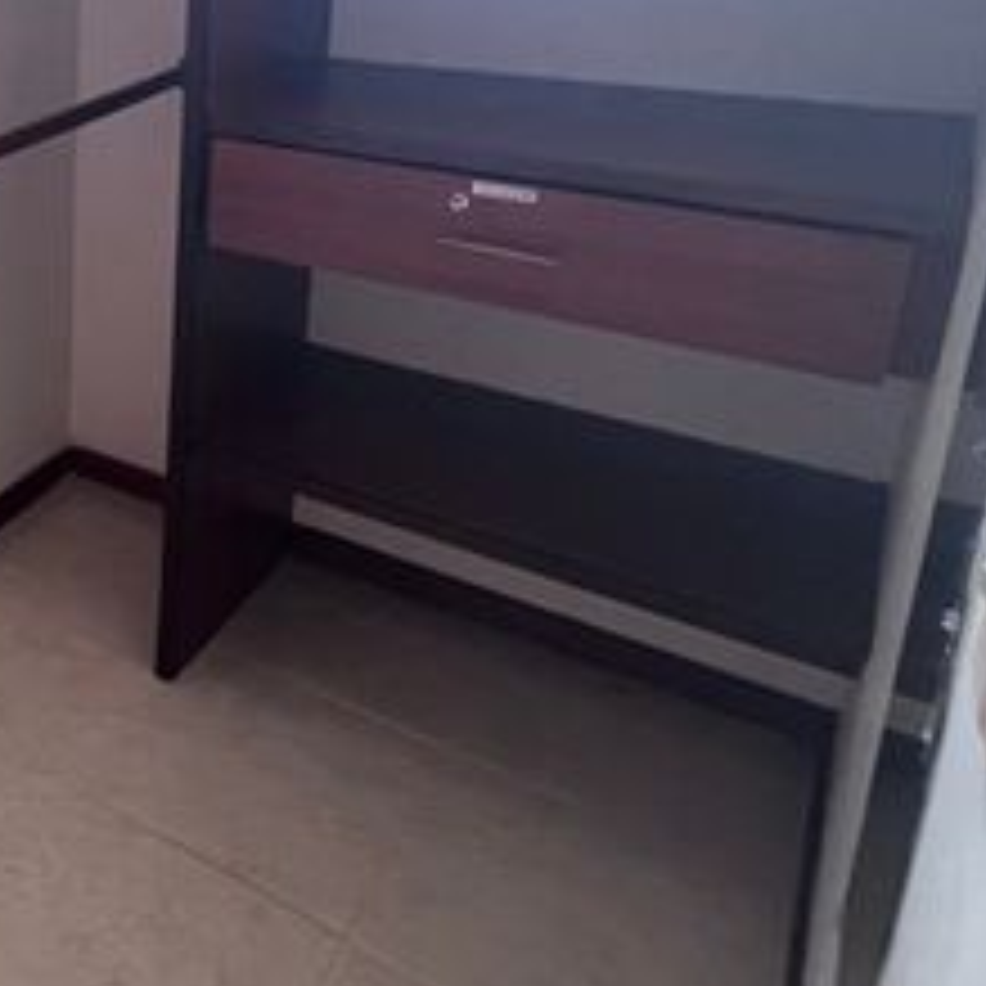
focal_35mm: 35
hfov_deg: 35.8
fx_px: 1128
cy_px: 167
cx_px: -223
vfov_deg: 44.4
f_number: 1.8
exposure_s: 1/60
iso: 250
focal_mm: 1.57
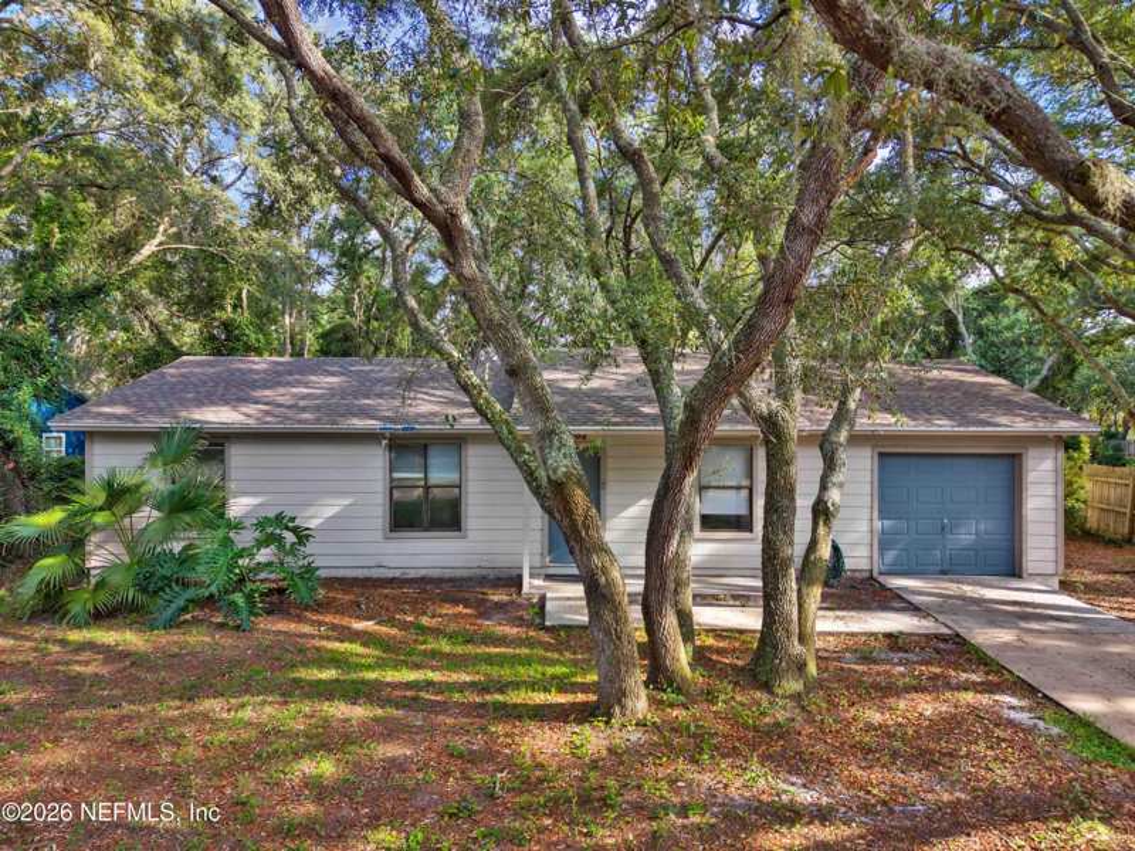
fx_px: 787
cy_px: 426
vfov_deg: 56.8
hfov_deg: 71.6
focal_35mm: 24
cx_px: 568
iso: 400
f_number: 1.8
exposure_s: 1/50
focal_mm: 8.67
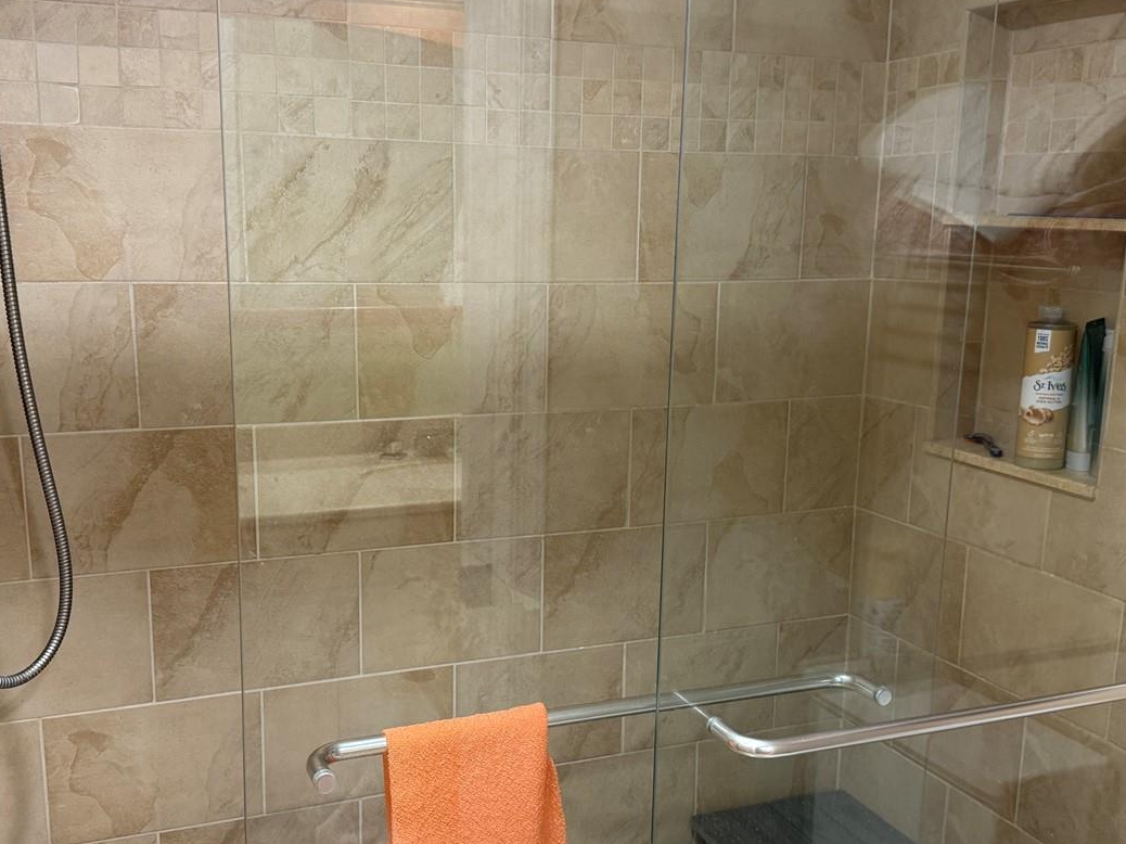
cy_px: 483
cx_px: 549
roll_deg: -0.7
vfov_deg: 38.6
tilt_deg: -11.8
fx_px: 1203
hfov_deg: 50.1
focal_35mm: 37
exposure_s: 1/60
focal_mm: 6.76
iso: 250
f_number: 1.78
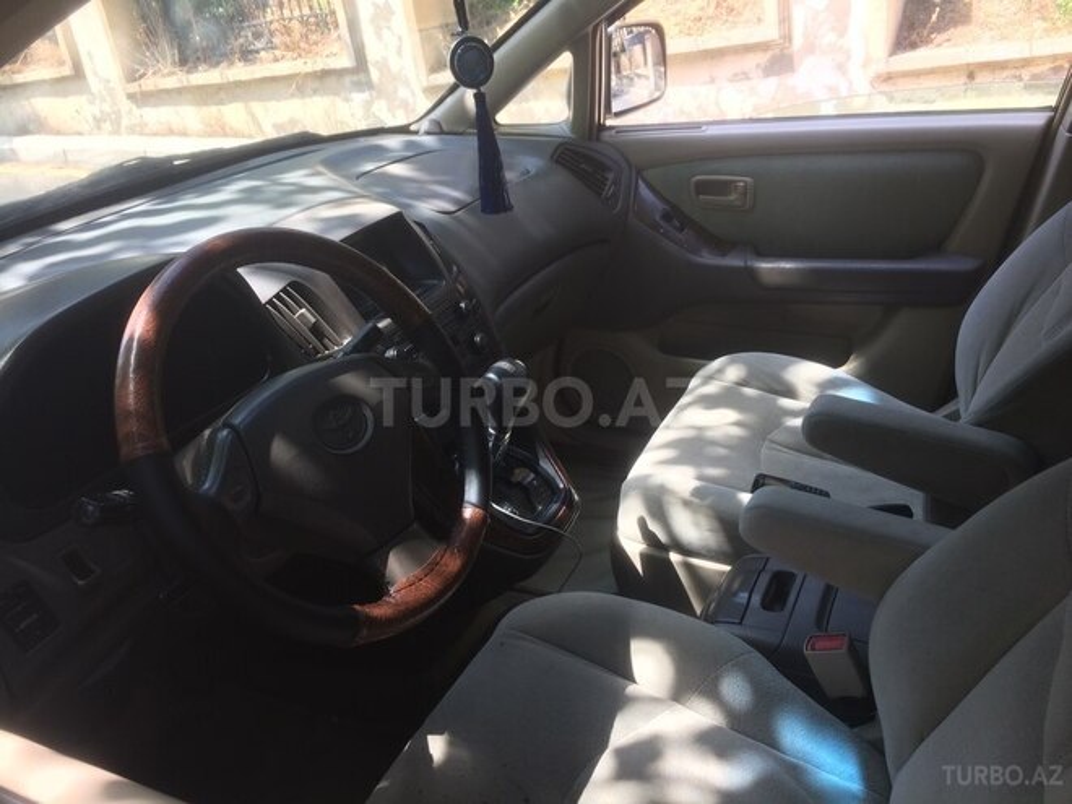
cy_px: 402
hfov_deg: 61.7
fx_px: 898
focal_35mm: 29
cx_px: 536
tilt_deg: -26.4
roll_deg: +9.4
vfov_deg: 48.2
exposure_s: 1/108
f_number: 2.2
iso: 32
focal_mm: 4.15
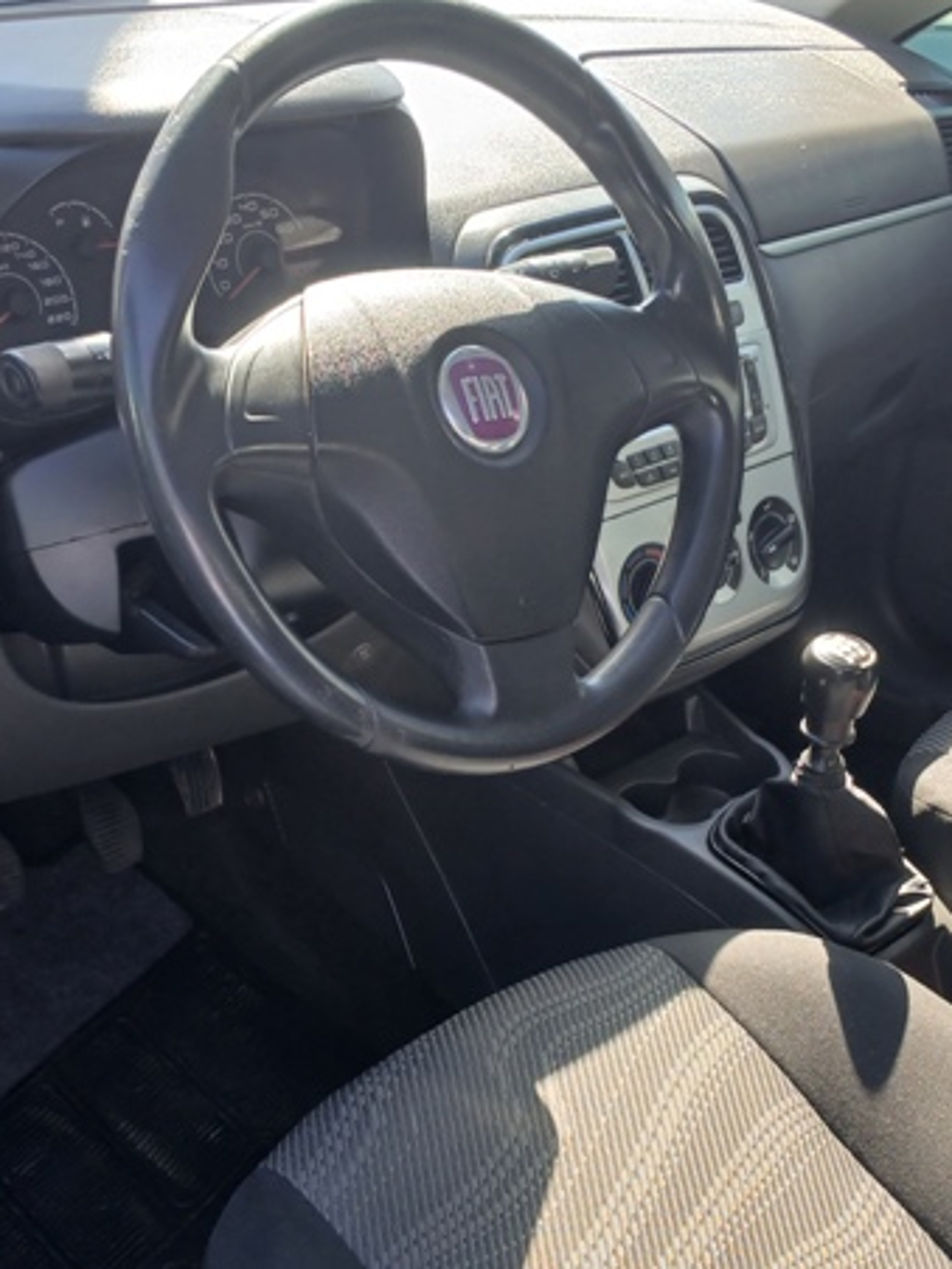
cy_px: 795
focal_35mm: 46
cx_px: 447
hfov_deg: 31.5
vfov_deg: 40.9
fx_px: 1687
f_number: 1.8
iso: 50
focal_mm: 3.98
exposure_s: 1/60
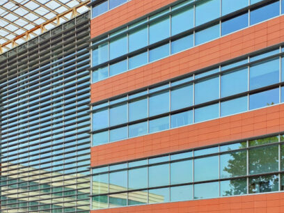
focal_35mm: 49
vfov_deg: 29.7
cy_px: 102
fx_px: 402
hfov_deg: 38.9
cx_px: 156
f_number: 2.4
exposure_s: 1/120
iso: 50
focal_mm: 4.3
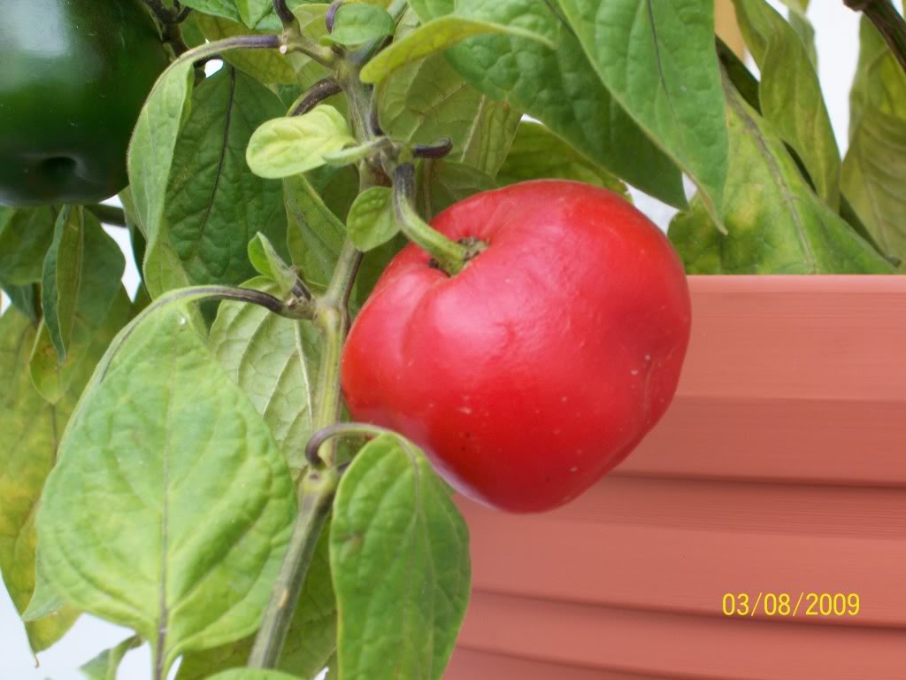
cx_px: 453
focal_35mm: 84
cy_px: 340
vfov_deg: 17.6
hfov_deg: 23.3
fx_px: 2199
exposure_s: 1/80
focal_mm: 15.1
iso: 105
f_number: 5.1
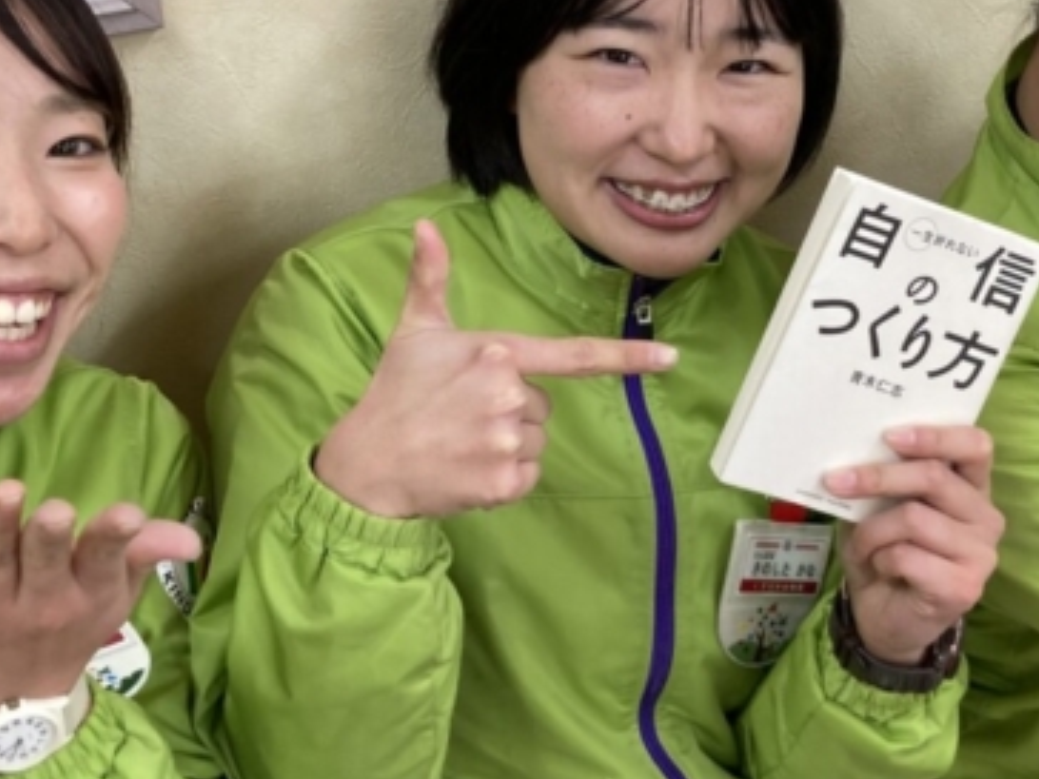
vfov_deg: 24.7
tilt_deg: -27.2
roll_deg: +4.6
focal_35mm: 59
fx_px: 1771
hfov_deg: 32.7
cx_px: 571
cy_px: 240
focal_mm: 3.99
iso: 100
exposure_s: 1/60
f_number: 1.8
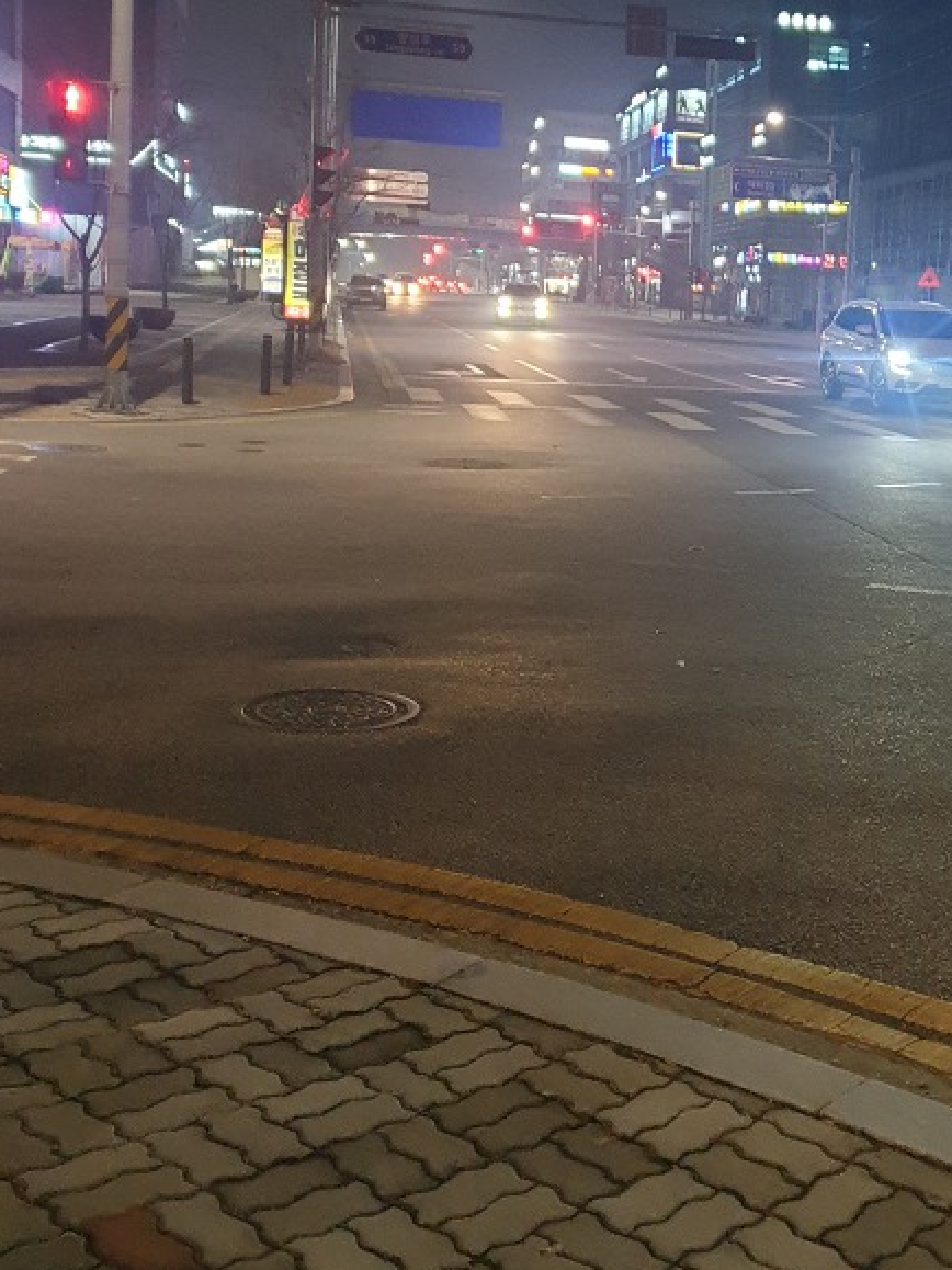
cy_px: 474
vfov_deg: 40.9
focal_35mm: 46
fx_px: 1687
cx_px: 757
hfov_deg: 30.8
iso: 640
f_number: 1.5
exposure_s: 1/40
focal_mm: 4.3
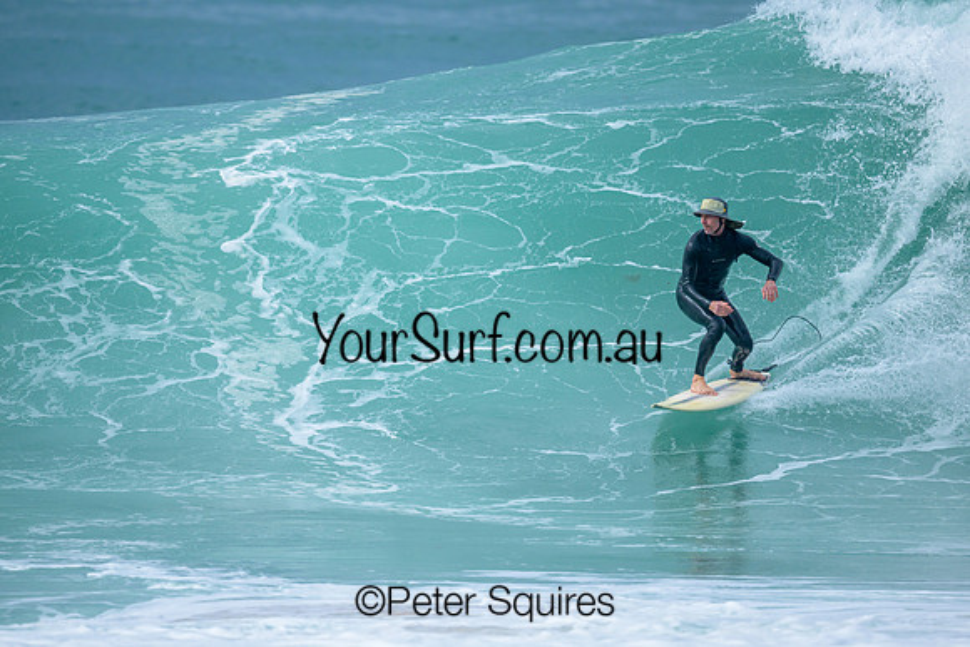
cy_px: 312
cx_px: 502
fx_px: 22295
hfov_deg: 2.5
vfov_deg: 1.7
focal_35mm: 827
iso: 400
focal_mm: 800
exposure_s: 1/2000
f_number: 6.3
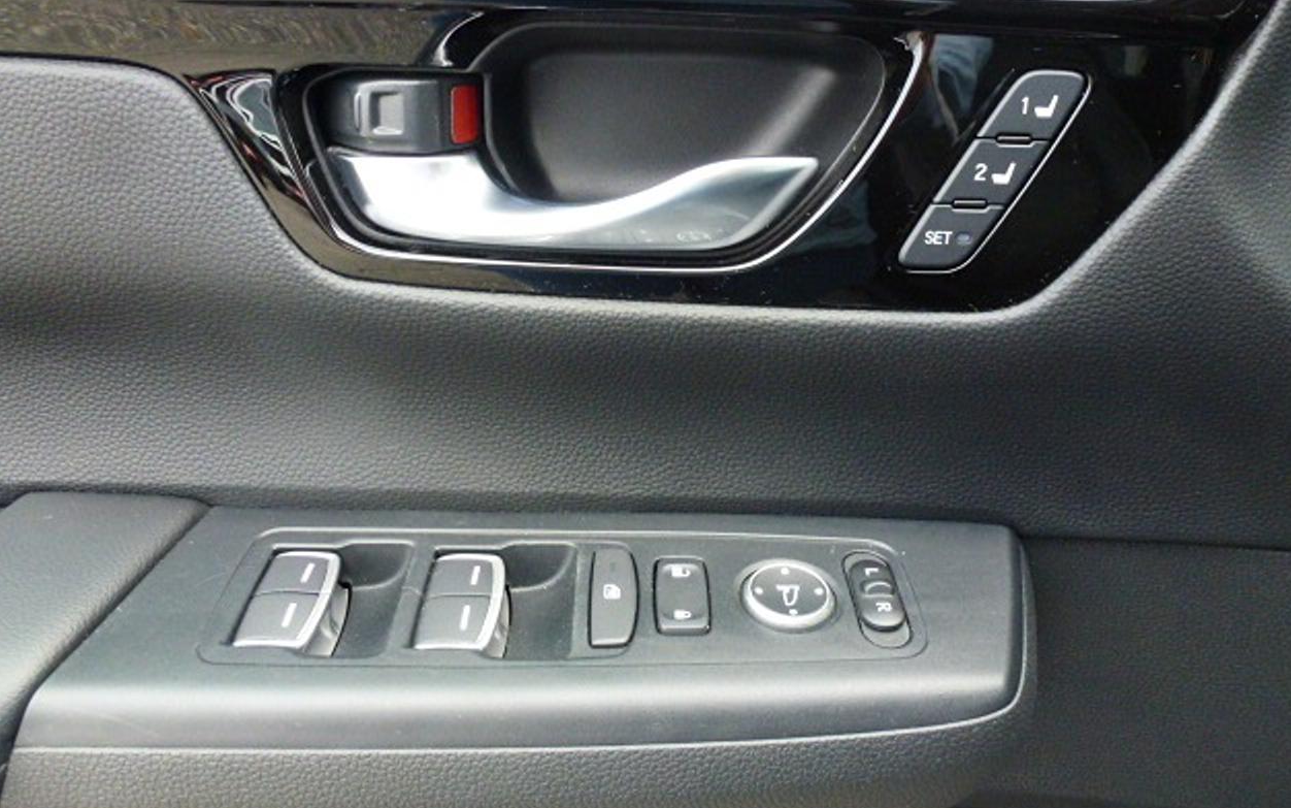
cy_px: 427
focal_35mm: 26
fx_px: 915
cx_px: 642
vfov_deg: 47.6
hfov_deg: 70.4
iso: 400
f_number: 3.3
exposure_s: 1/60
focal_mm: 4.3
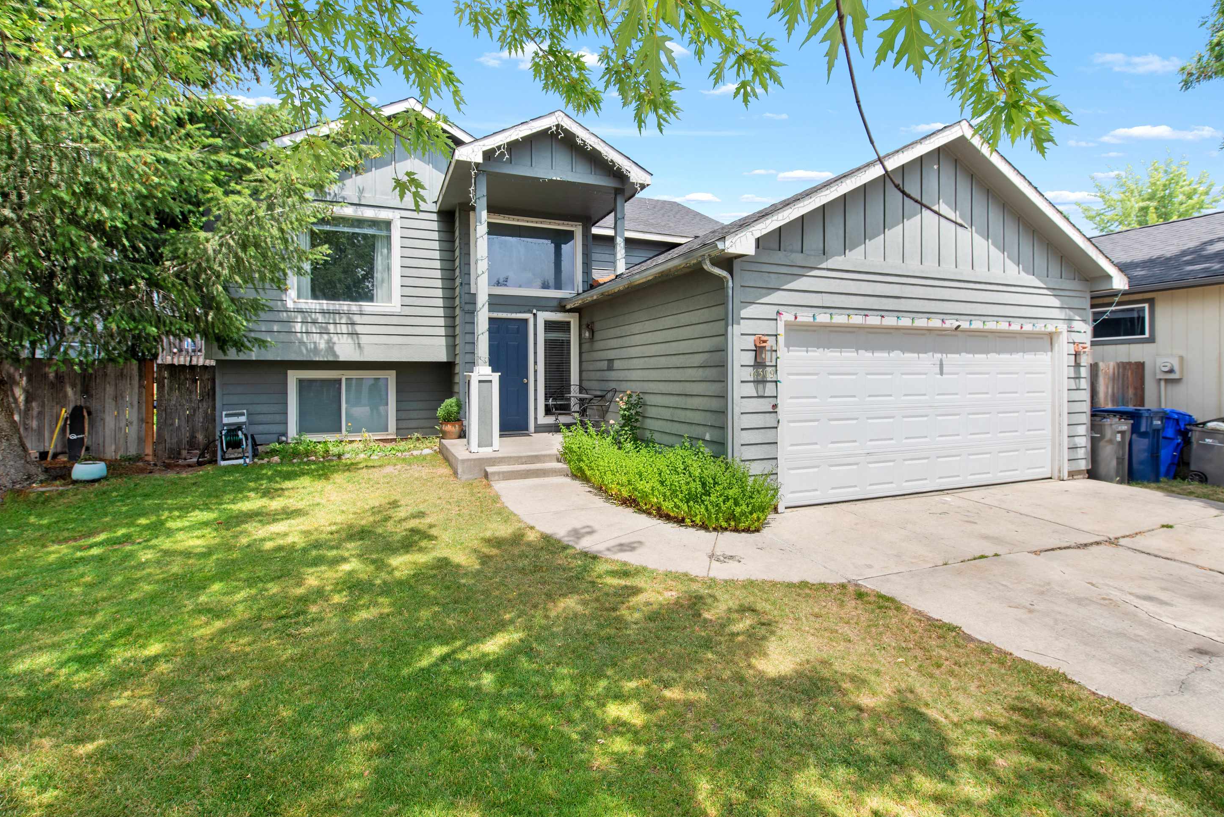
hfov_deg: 93.3
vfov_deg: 70.4
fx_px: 578
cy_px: 385
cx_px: 613
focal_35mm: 17
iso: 100
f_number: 8
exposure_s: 1/100
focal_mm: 16
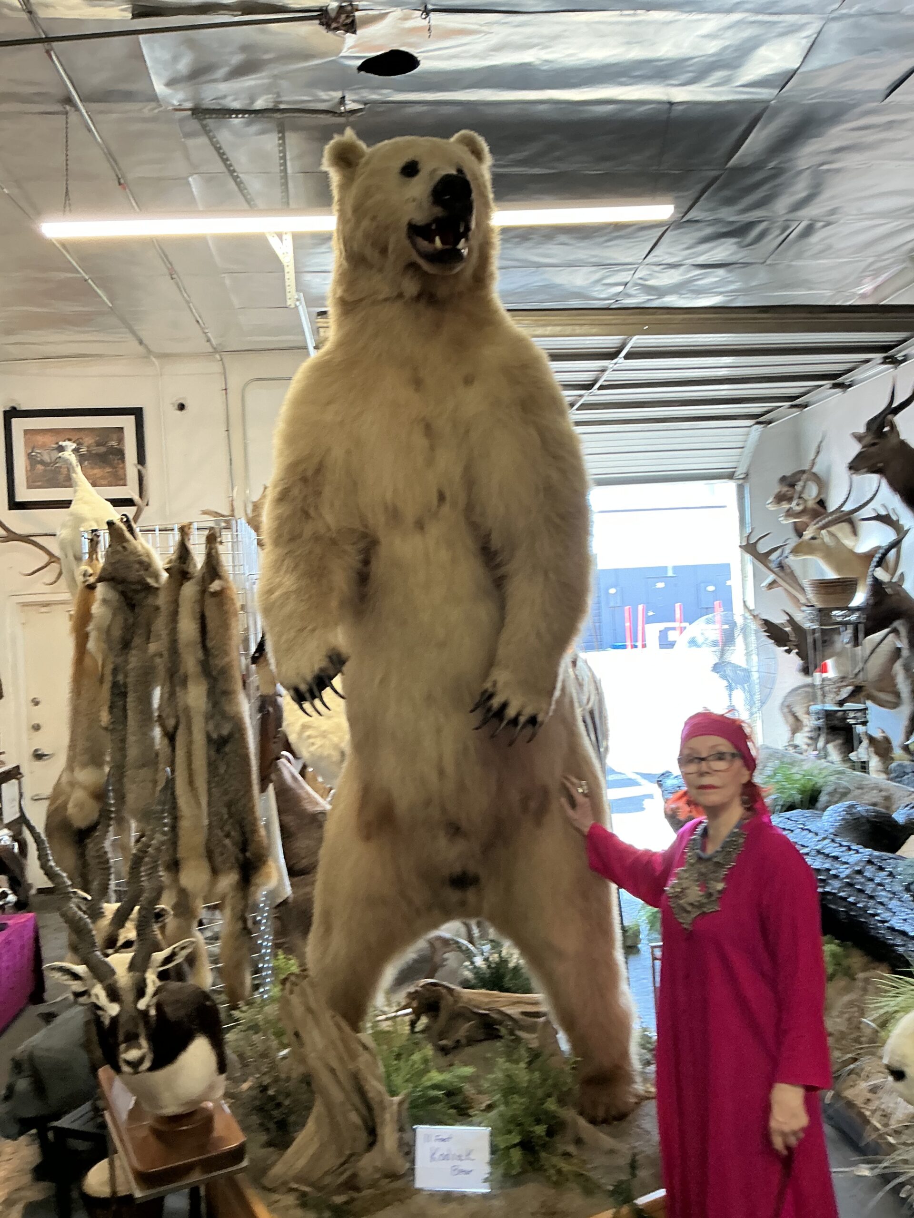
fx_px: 986
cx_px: 457
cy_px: 609
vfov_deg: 63.4
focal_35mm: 28
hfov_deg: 49.7
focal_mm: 3
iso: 50
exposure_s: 1/60
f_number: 1.8
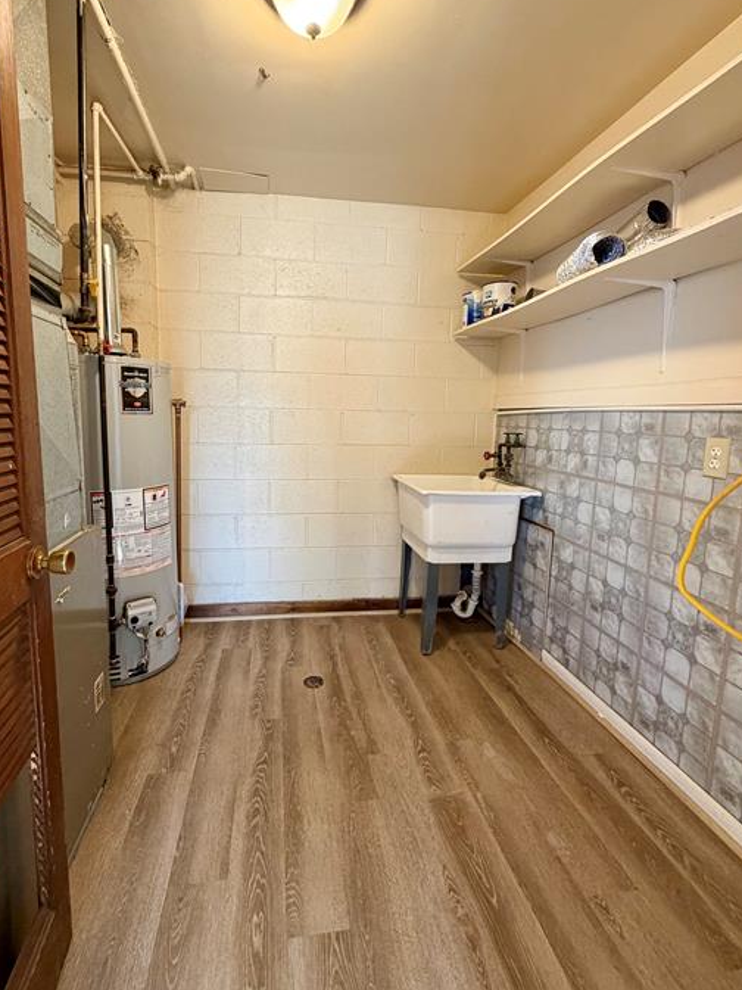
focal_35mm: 16
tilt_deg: -6.5
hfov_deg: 77.9
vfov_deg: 94.4
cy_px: 473
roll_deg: -1.3
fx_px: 457
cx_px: 337
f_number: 2.2
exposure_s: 1/60
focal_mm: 2.22
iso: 320
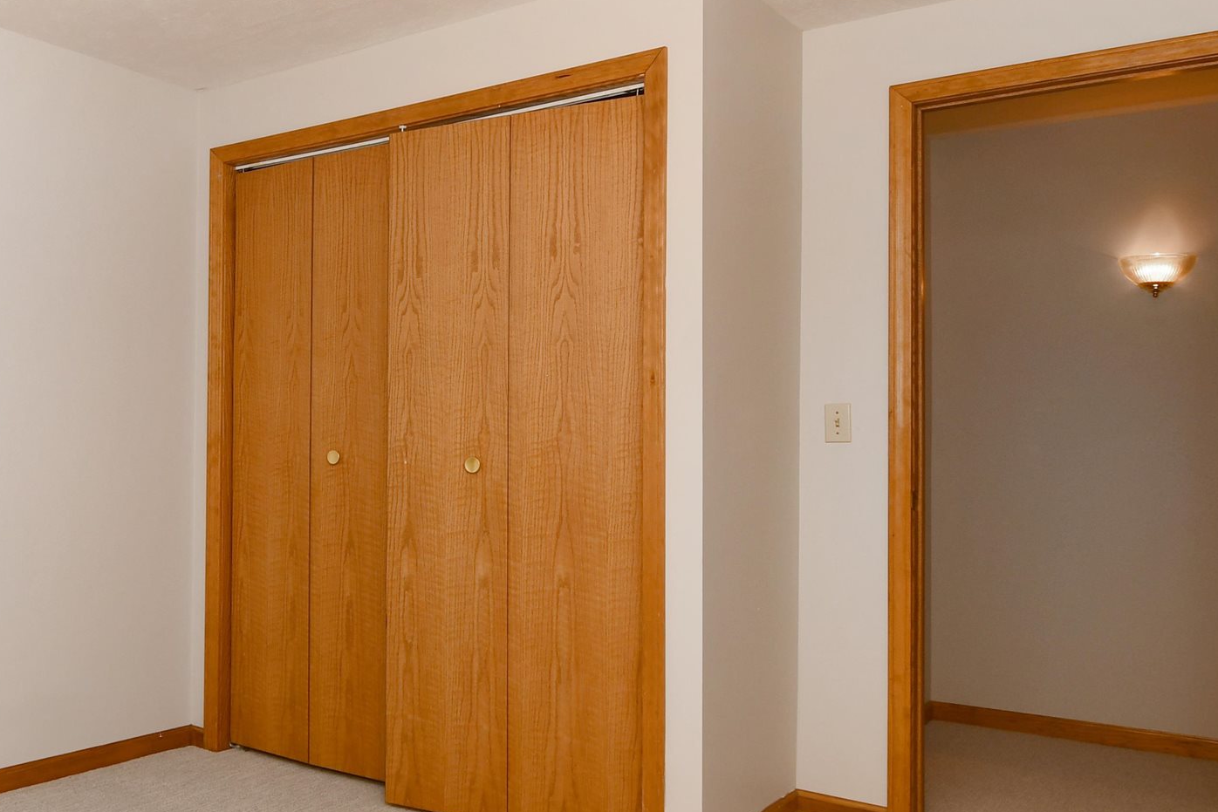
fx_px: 1117
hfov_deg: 53.3
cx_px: 238
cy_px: 385
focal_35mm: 33
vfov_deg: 40.0
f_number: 5
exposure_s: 1/60
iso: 200
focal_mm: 10
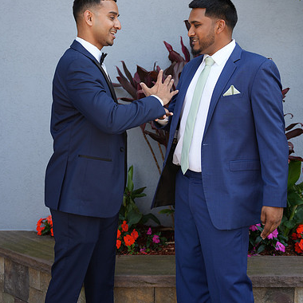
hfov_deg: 28.0
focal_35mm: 61
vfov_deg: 27.9
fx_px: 607
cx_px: 152
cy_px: 112
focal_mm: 47.2
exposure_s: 1/320
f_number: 2.8
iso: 125
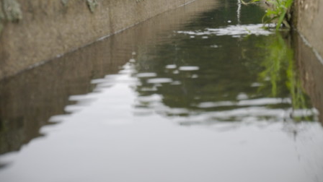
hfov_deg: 23.2
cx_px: 162
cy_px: 65
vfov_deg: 13.1
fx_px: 788
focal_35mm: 92
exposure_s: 1/125
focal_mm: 42
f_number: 5.6
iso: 800
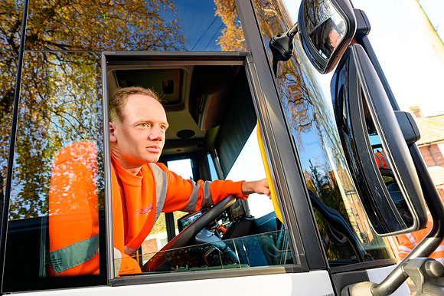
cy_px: 148
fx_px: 271
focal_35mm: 22
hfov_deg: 78.6
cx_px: 222
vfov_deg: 57.2
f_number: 5.6
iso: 500
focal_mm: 22
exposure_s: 1/200
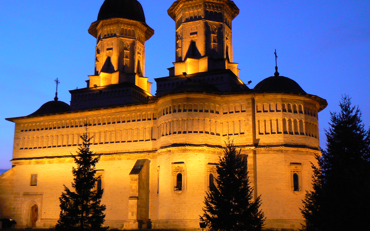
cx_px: 173
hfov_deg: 42.6
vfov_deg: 27.4
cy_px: 116
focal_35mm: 47
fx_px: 474
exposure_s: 1/13
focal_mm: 6
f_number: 2.8
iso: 200
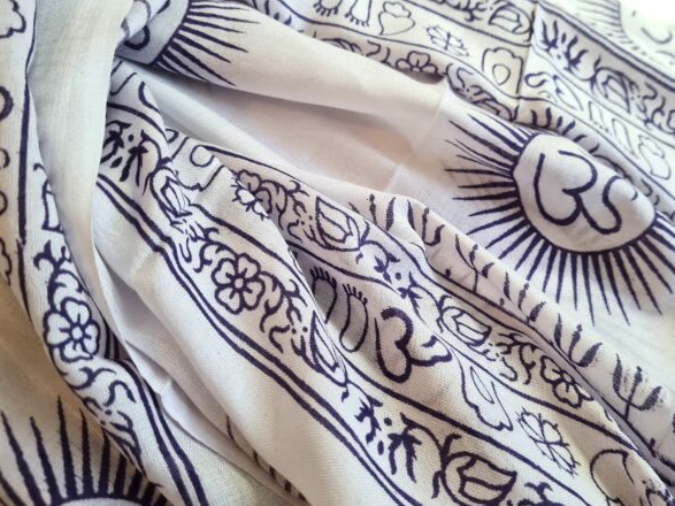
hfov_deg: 58.2
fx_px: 604
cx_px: 381
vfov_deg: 45.4
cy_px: 227
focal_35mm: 31
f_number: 1.8
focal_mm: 5.4
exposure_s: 1/40
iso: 250
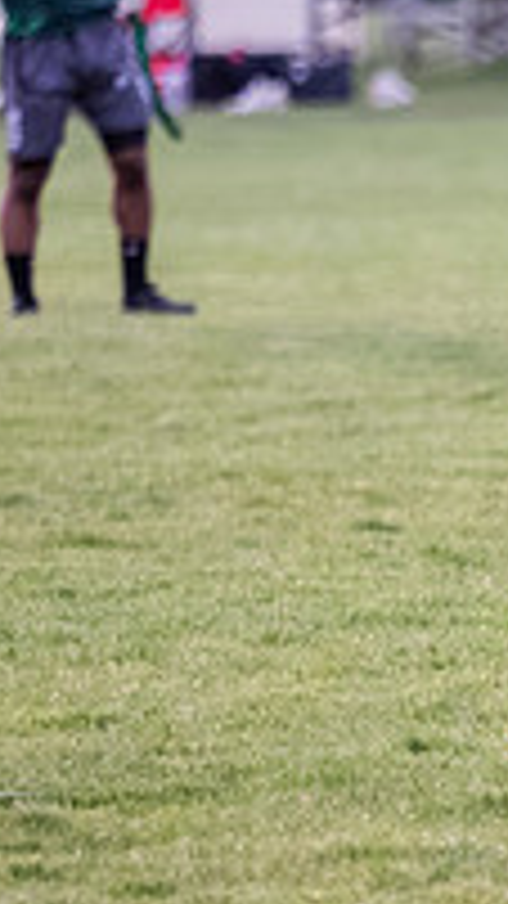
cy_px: 376
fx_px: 22567
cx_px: 836
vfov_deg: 2.3
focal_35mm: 942
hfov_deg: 1.3
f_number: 2.8
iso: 2500
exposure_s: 1/1250
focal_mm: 150
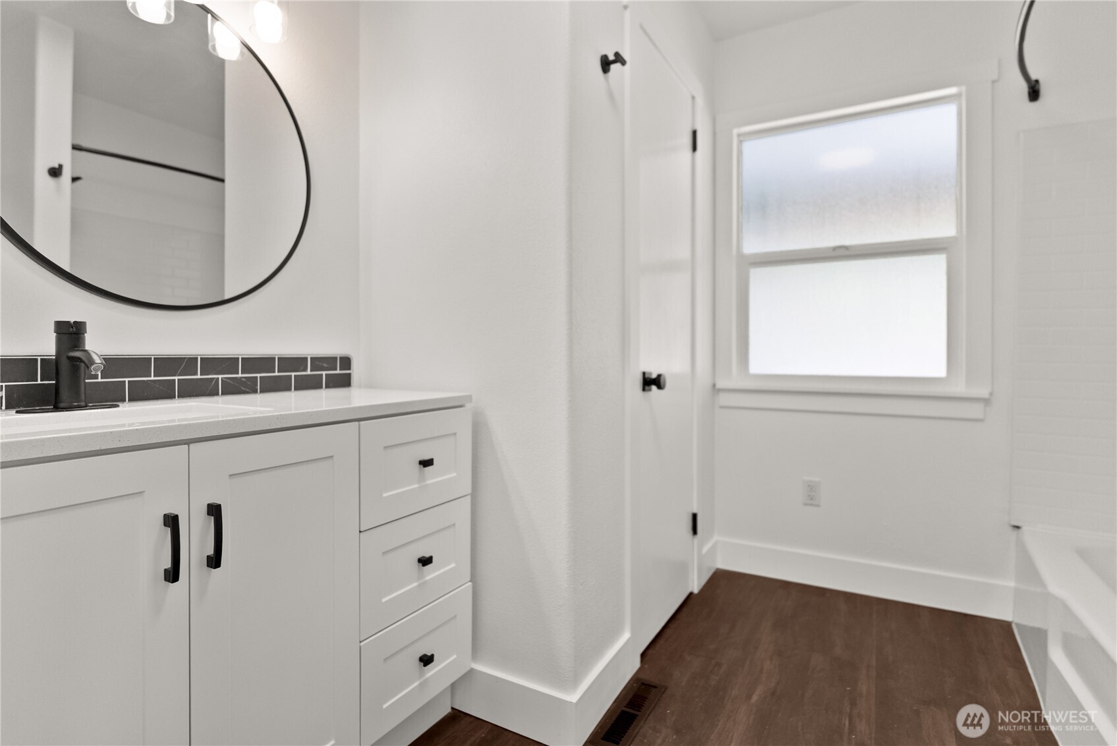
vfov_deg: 68.3
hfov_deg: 90.9
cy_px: 373
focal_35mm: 18
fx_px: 549
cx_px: 558
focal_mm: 17.7
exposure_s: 1/125
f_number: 2.8
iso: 400
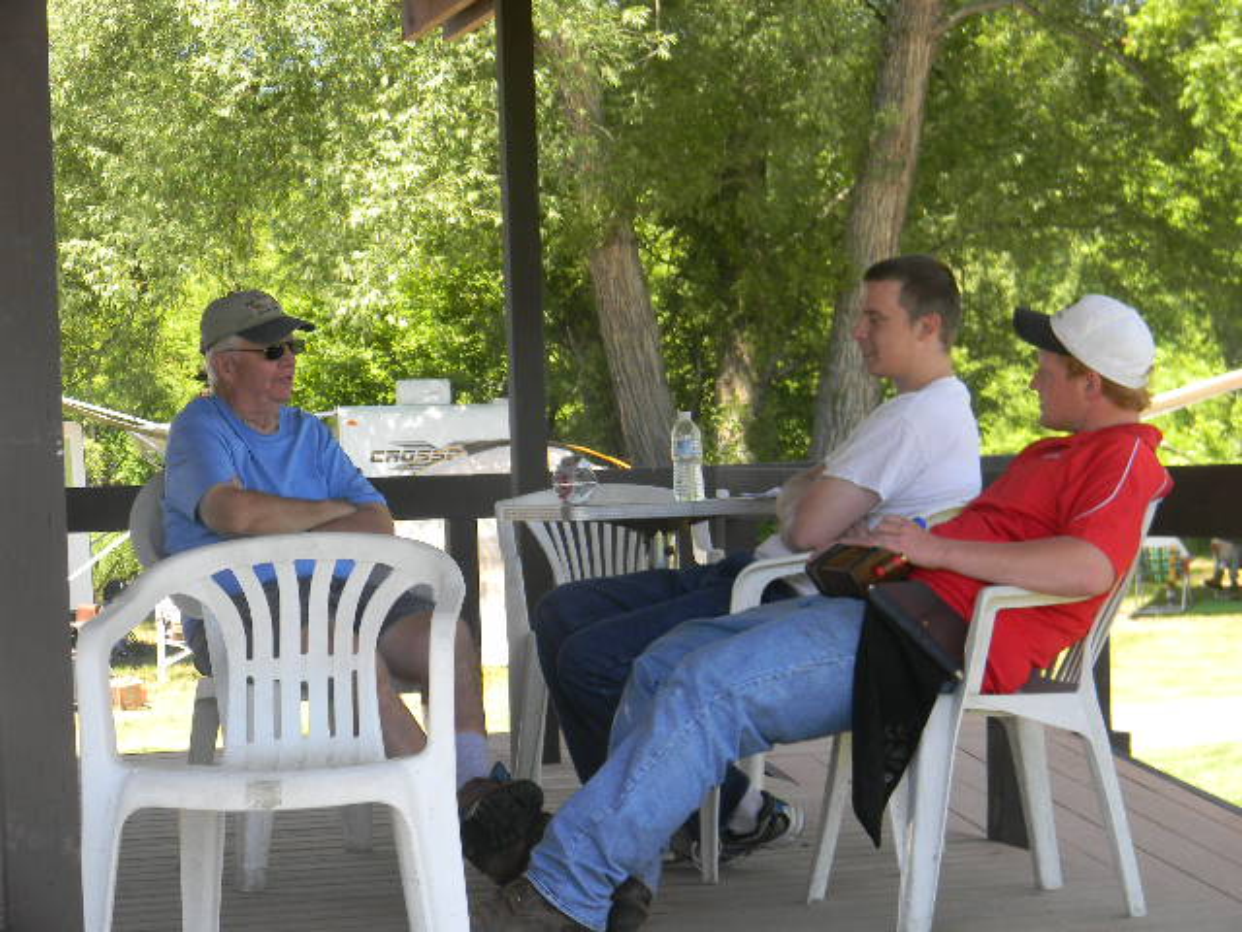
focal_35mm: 83
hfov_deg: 23.6
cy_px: 466
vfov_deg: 17.8
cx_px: 621
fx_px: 2978
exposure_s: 1/78.3
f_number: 4.5
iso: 80
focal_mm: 15.1
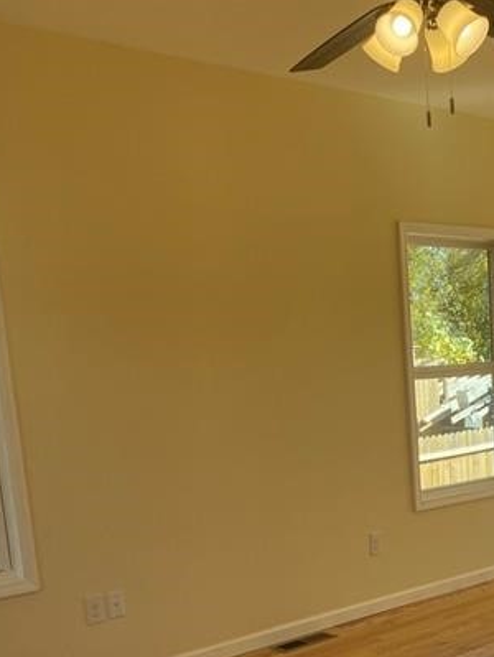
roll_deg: +3.9
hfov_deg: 28.2
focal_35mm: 50
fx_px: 950
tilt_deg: -10.2
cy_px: 525
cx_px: 430
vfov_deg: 36.8
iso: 32
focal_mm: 4.25
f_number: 1.8
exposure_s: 1/283
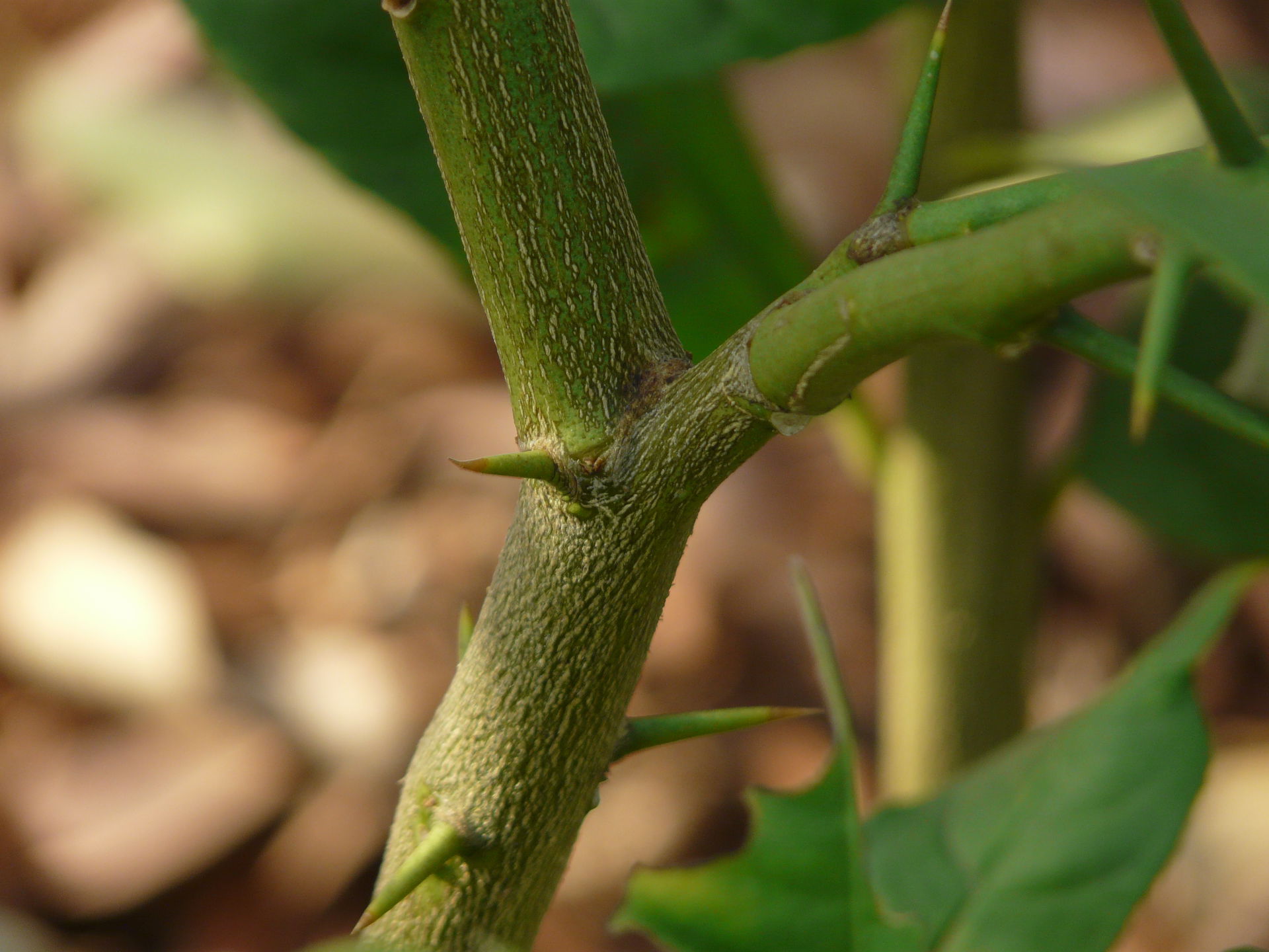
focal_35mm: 504
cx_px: 634
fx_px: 18476
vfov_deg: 3.0
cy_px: 476
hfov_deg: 3.9
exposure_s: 1/200
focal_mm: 82.8
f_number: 4.2
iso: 100
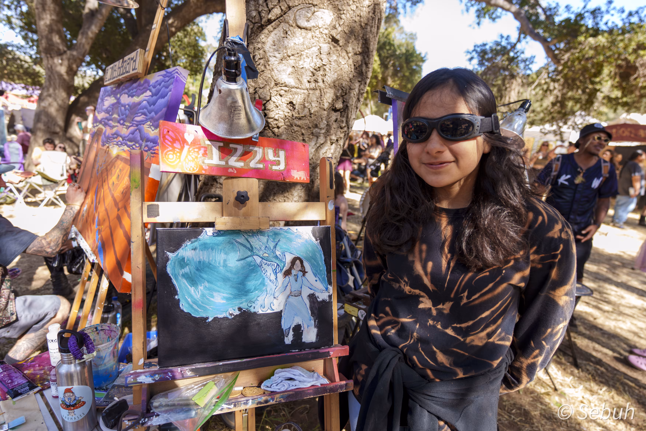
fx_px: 305
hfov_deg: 93.3
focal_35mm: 17
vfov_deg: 70.4
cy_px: 216
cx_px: 323
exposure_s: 1/80
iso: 50
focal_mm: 17
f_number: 2.8
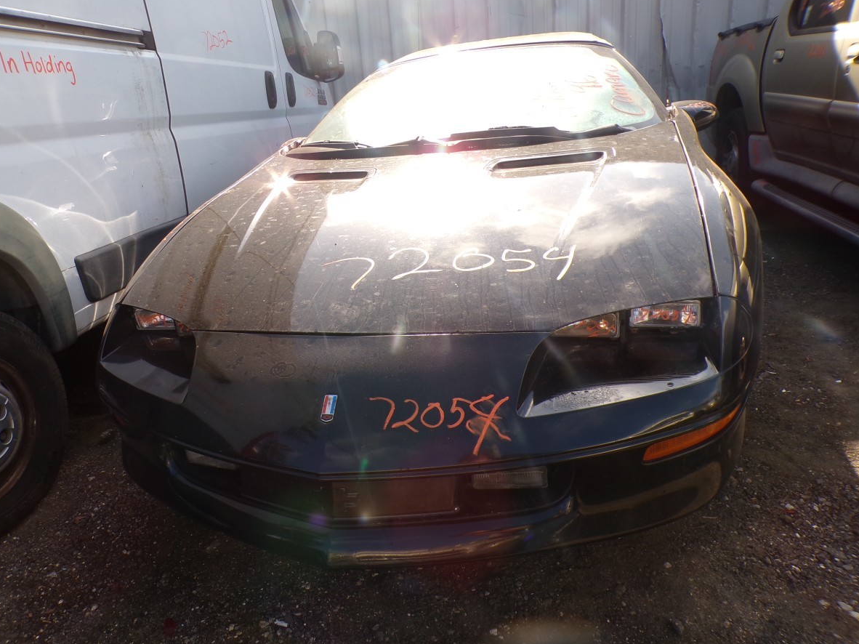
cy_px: 321
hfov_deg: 67.2
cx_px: 396
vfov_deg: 53.0
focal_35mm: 26
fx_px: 645
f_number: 4.4
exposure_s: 1/220
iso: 100
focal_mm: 4.3
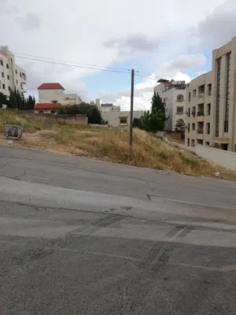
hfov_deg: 51.4
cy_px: 158
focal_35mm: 27
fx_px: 245
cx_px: 118
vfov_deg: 65.3
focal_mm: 3.81
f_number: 2.2
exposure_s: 1/623
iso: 50
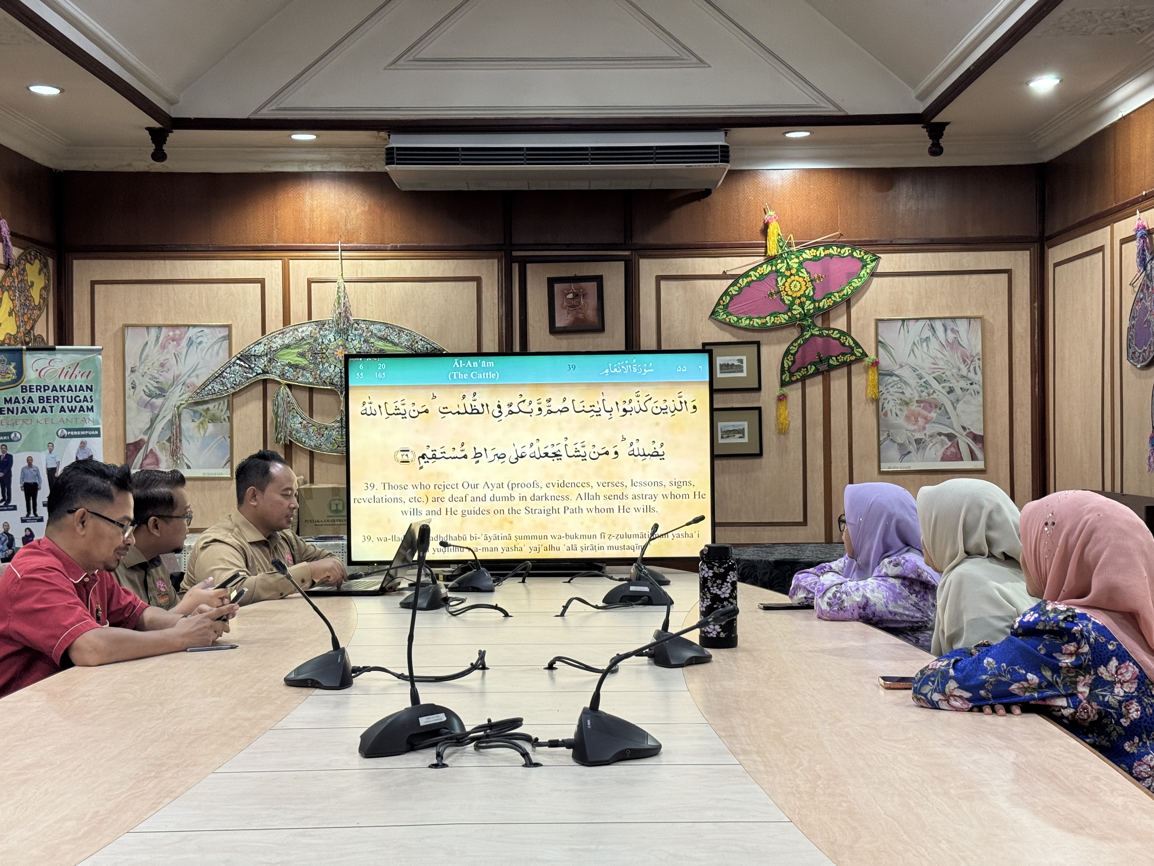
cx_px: 577
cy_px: 433
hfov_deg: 39.7
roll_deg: +0.8
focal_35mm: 48
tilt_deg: +0.7
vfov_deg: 30.3
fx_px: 1600
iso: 200
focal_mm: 6.76
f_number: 1.78
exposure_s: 1/50
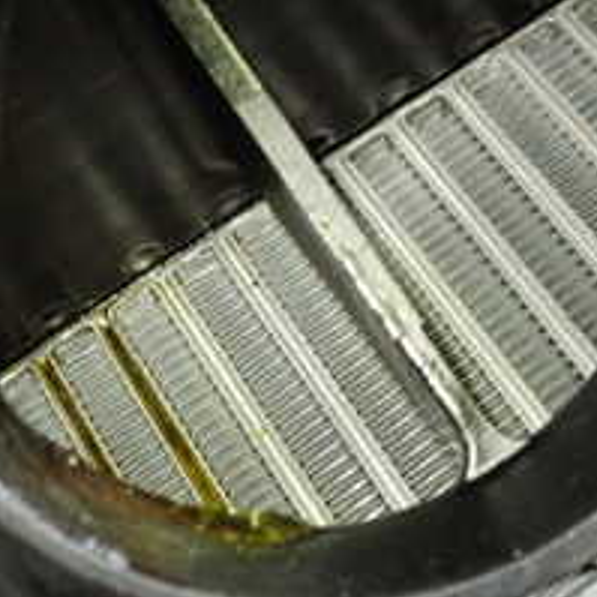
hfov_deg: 21.6
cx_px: 369
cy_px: 168
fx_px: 1561
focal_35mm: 80
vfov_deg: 21.5
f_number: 2.3
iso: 640
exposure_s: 1/30
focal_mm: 5.4
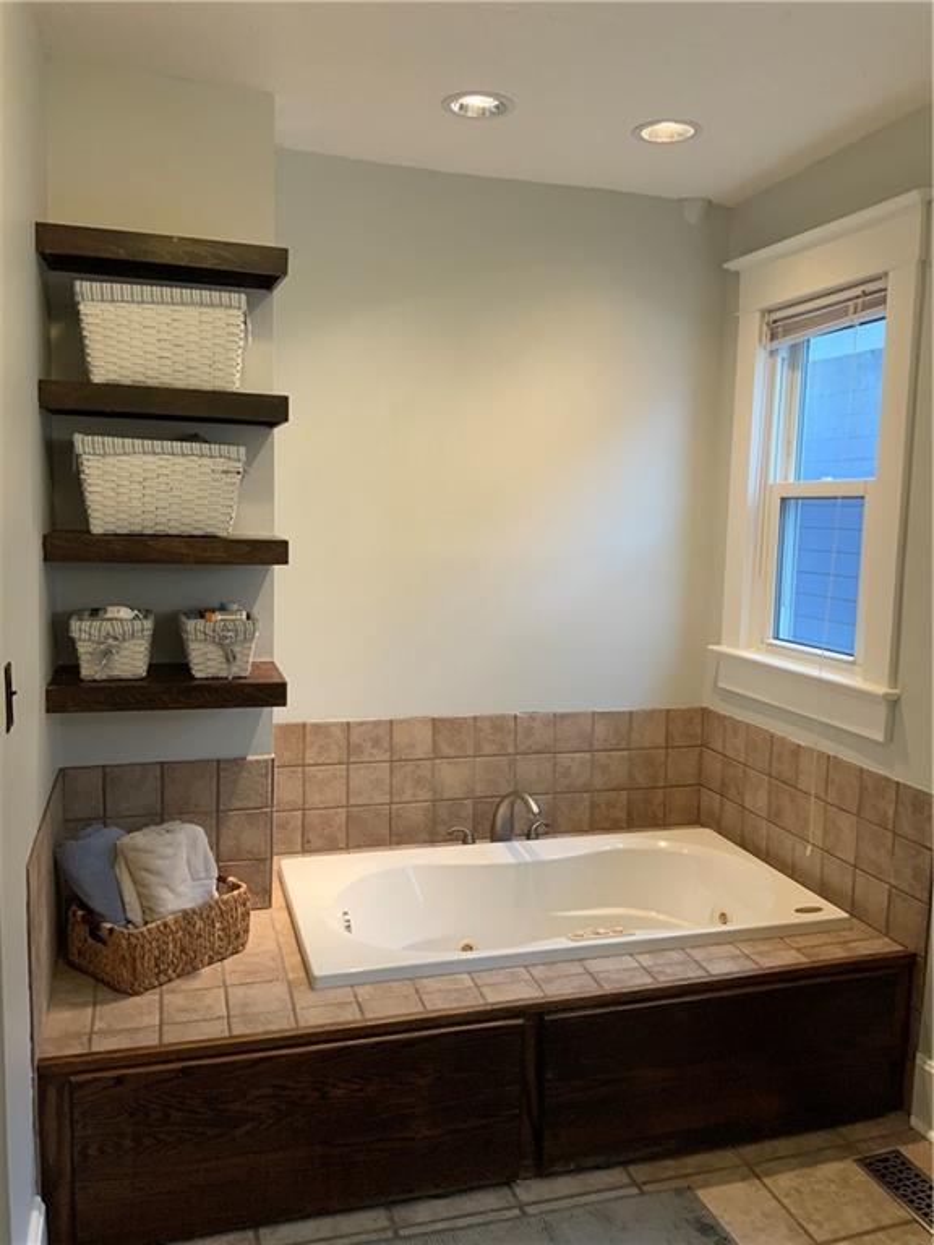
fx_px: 1043
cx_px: 467
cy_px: 622
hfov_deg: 48.2
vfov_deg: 61.7
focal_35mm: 29
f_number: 1.8
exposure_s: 1/60
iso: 125
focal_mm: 3
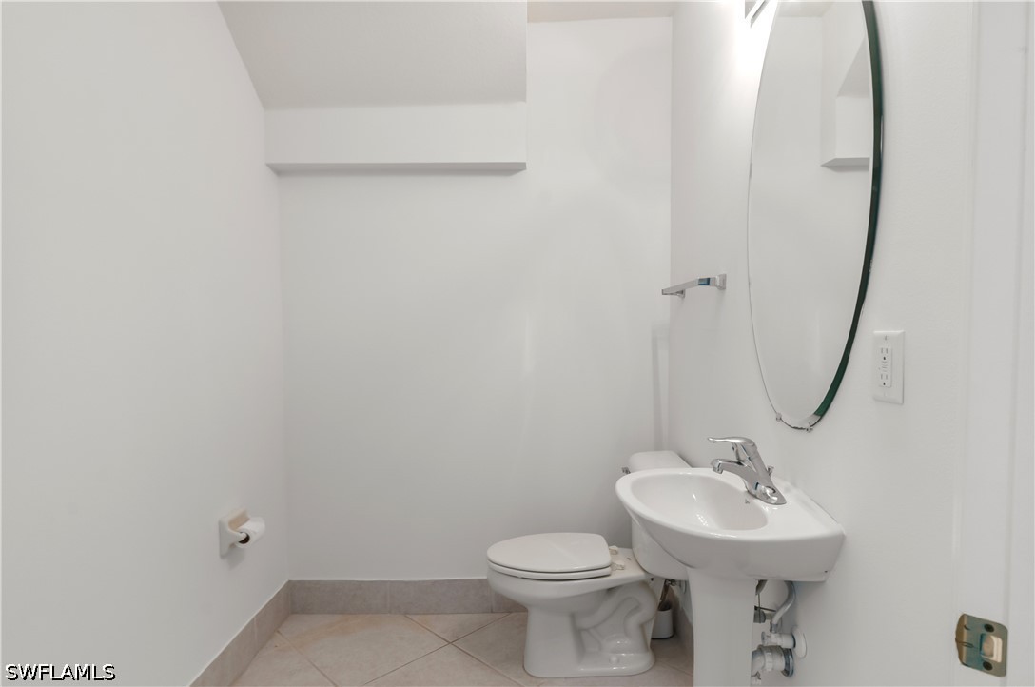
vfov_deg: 63.1
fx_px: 560
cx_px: 518
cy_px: 344
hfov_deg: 85.5
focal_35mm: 20
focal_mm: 13
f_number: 8
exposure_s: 1/1.67
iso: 200
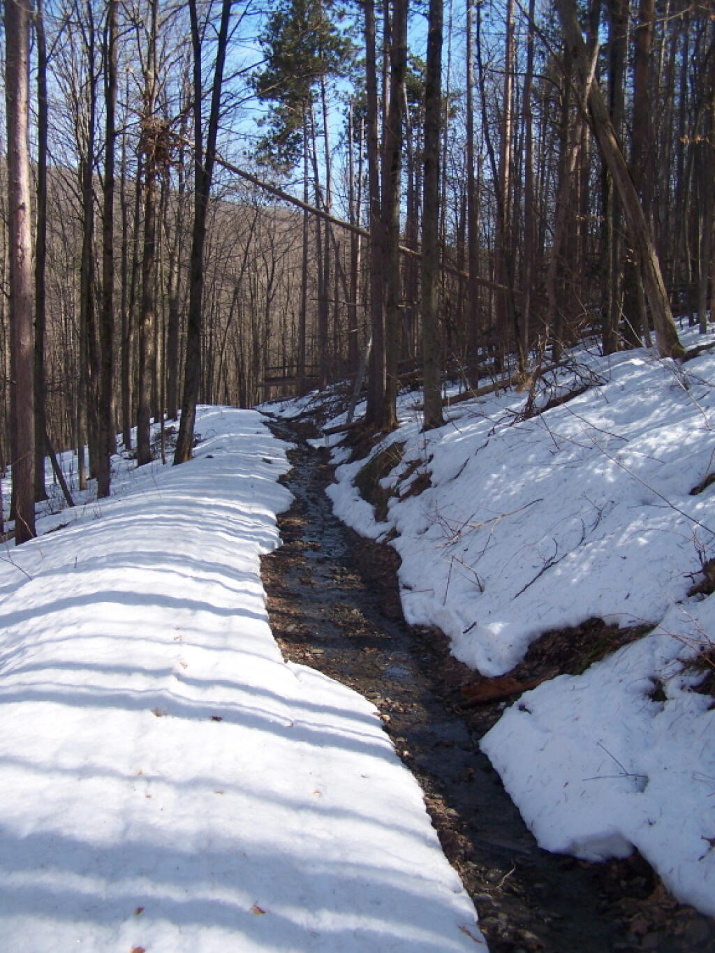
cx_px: 358
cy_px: 476
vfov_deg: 49.0
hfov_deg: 37.7
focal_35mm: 38
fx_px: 1046
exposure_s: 1/640
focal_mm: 6.3
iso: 80
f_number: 2.8
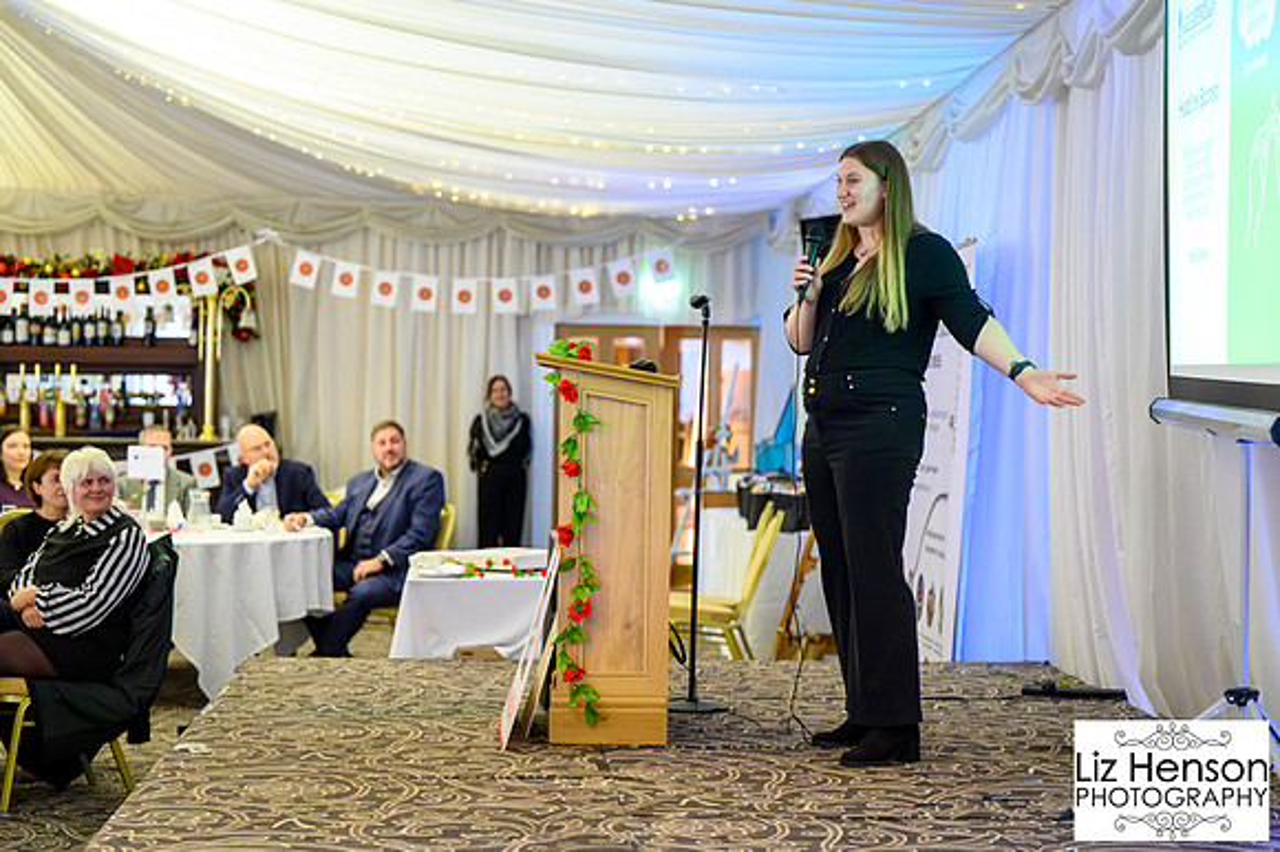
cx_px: 640
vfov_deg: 19.4
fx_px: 2487
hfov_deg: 28.9
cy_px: 426
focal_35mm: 70
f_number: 2.8
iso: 12800
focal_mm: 70
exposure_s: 1/200
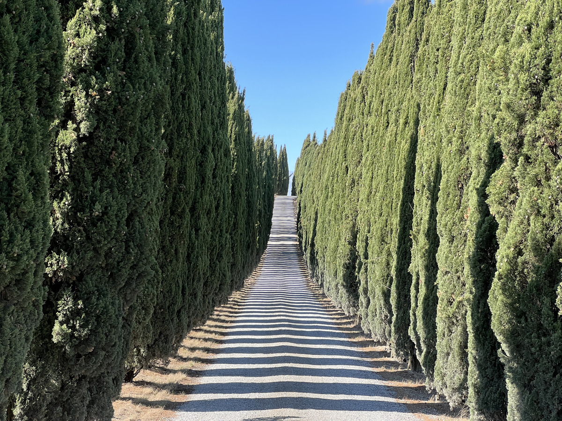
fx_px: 1250
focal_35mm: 77
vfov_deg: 19.1
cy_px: 210
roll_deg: -2.3
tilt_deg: +2.9
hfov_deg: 25.3
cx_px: 281
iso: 32
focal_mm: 9
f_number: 2.8
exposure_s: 1/267
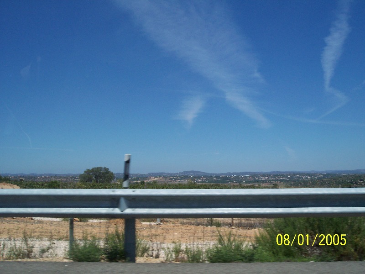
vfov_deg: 37.7
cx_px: 182
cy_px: 137
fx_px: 401
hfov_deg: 49.0
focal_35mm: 38
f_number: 4.8
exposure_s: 1/1000
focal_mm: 8
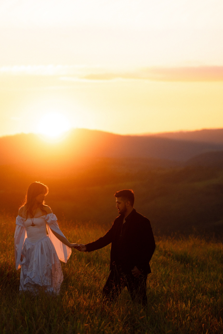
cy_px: 71
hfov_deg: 17.0
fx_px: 743
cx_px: 81
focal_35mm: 80
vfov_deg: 25.0
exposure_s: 1/3200
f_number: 1.2
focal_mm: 50
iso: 200
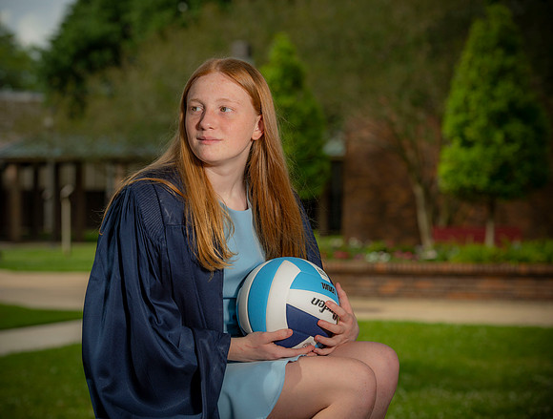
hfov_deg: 17.7
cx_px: 246
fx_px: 1779
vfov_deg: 13.4
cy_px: 210
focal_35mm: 111
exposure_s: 1/250
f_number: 5.6
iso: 80
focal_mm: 102
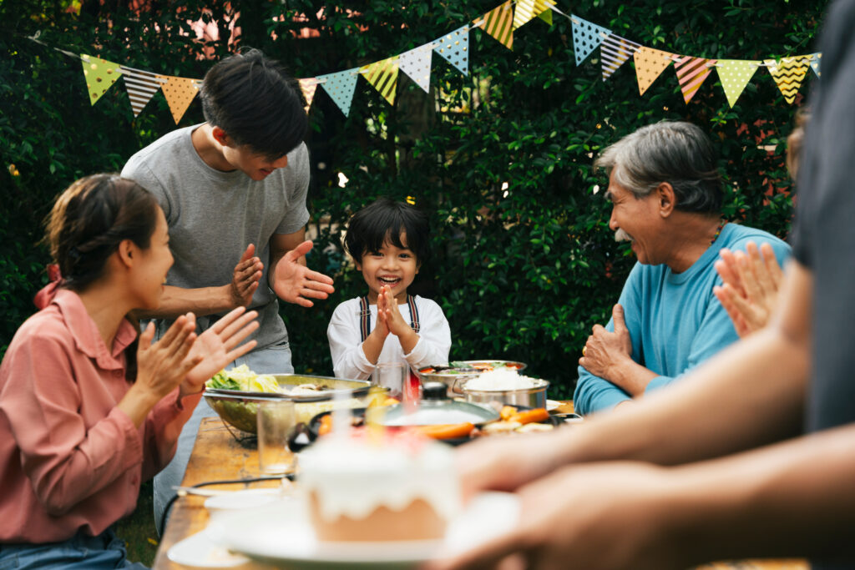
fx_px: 1606
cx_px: 428
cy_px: 285
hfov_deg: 29.8
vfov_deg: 20.1
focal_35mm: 68
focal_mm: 67.6
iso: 200
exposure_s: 1/320
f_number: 4
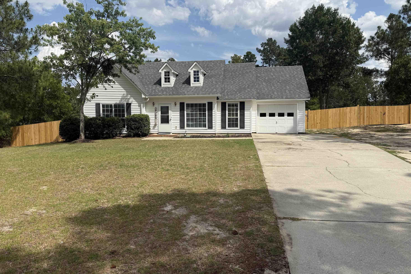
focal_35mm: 26
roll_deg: +0.4
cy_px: 128
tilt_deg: -2.1
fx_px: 297
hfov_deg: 69.4
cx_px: 199
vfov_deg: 49.5
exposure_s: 1/6173
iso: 80
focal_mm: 6.76
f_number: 1.78
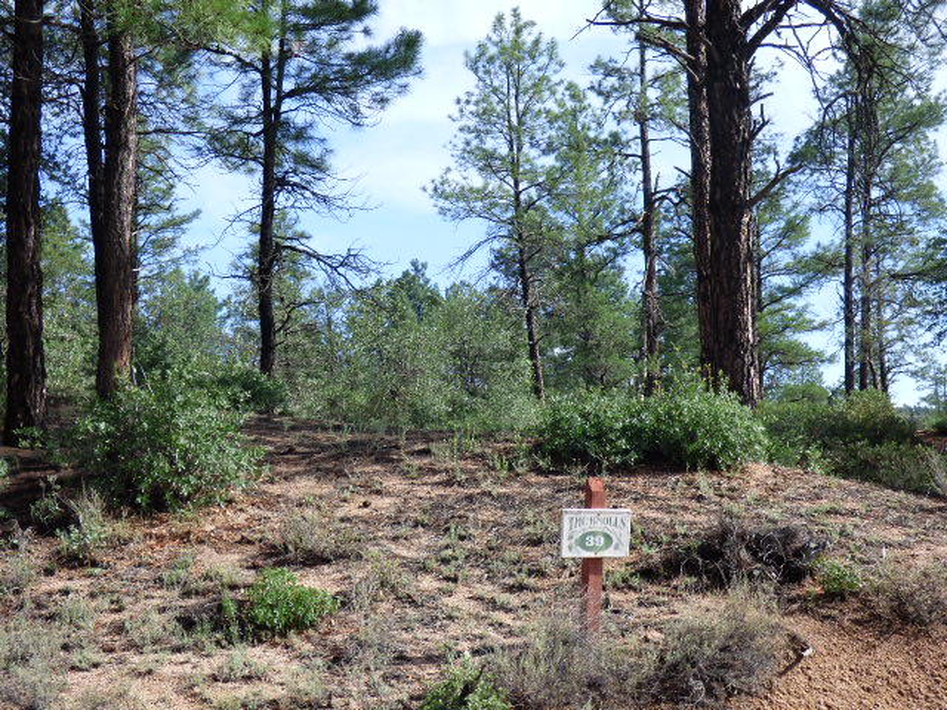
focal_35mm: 55
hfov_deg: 34.9
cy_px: 355
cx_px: 474
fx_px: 1505
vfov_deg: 26.6
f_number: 3.9
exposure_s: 1/400
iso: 100
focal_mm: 9.51
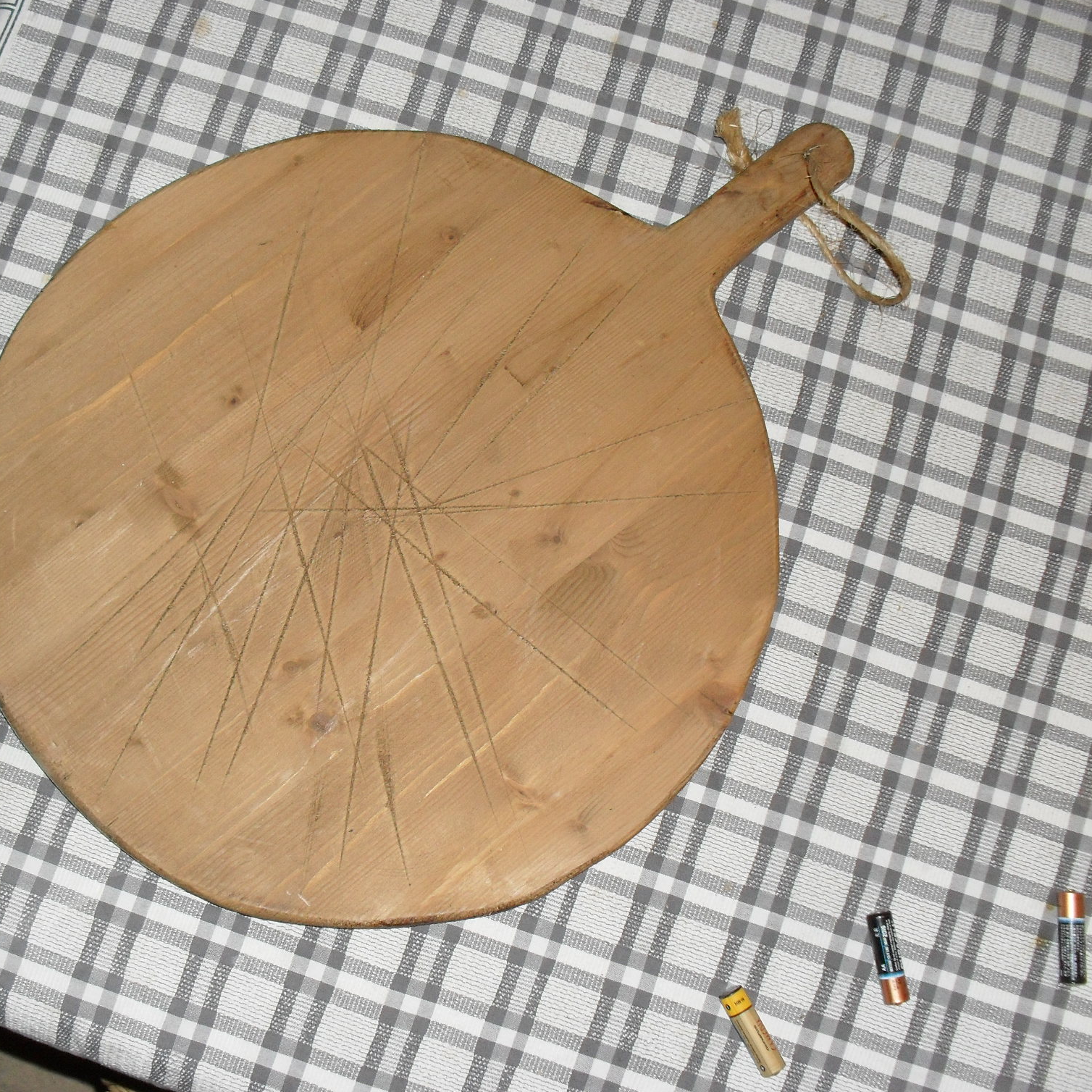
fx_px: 1499
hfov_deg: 39.7
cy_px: 542
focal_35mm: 42
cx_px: 395
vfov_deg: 40.0
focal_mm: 6.3
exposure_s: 1/45
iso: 200
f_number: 3.2
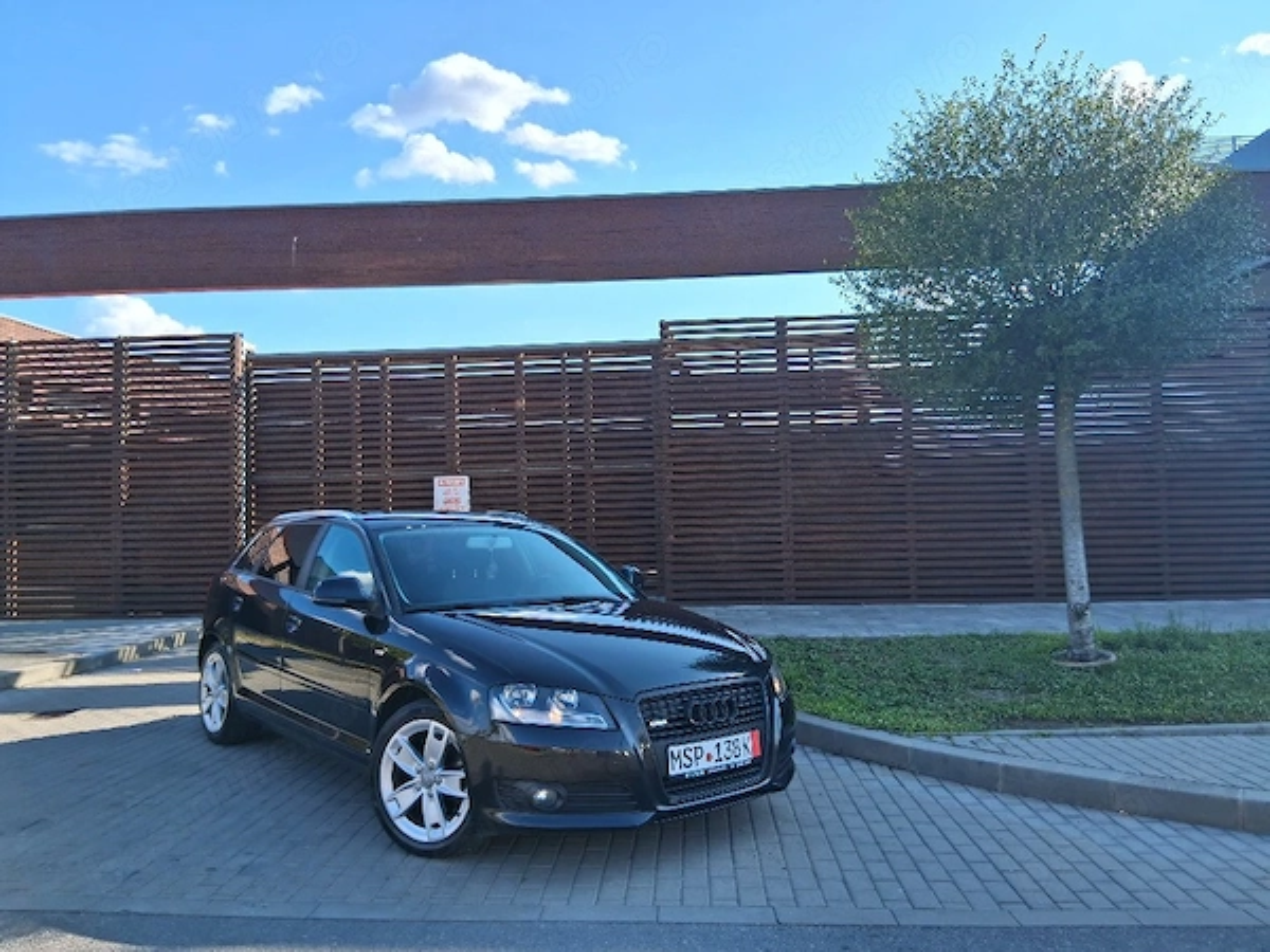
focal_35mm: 26
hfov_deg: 67.3
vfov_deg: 53.1
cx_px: 635
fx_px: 954
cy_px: 476
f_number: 1.8
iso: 25
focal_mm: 3.98
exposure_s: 1/435
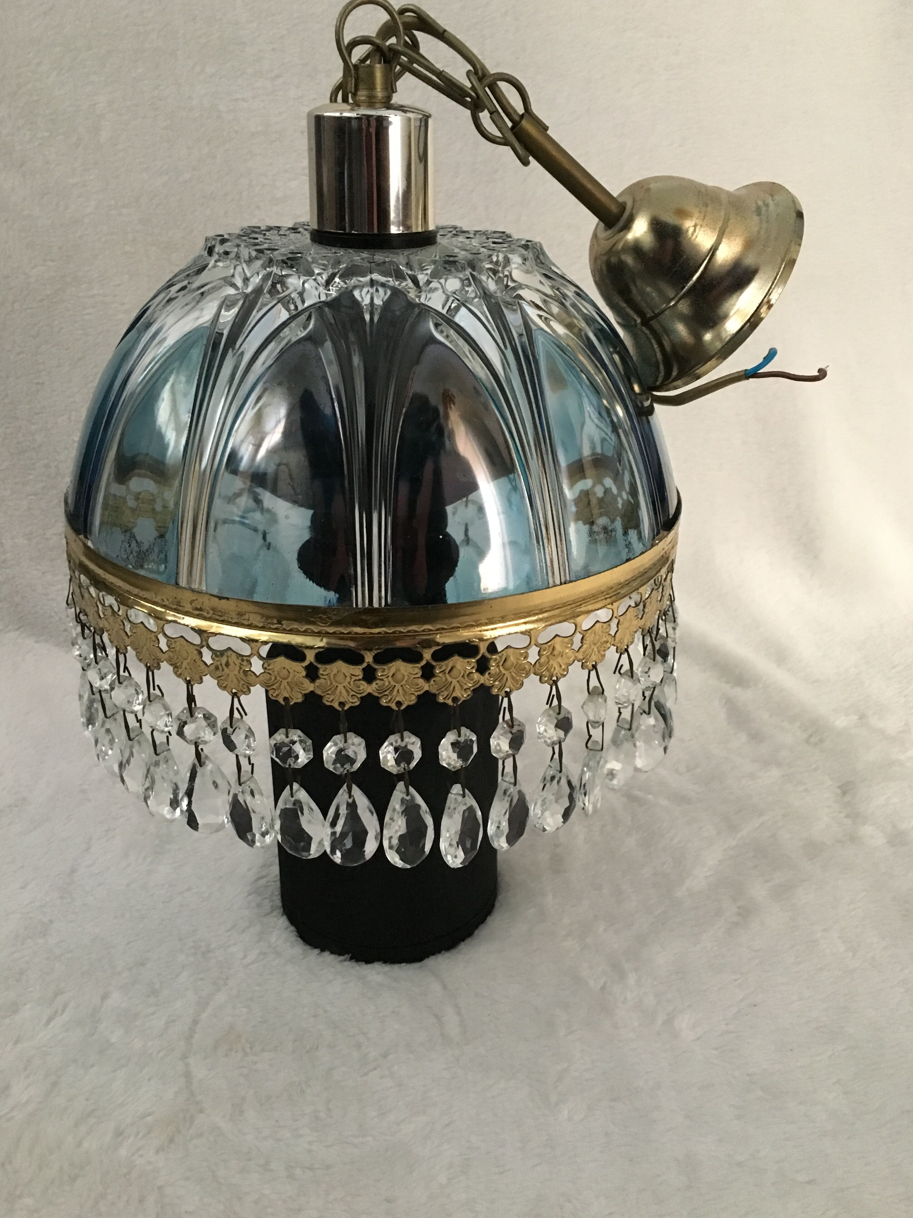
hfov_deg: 46.8
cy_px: 602
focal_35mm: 30
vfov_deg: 60.0
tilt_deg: -24.2
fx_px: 1055
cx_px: 457
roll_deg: +2.1
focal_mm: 4.15
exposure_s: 1/17
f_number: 2.2
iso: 250
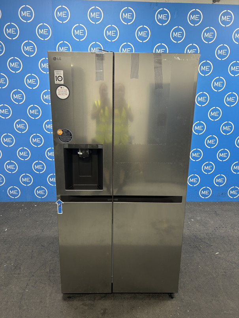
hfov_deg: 53.1
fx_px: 239
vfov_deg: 67.3
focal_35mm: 26
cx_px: 120
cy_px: 159
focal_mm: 5.7
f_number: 1.5
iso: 125
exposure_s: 1/50
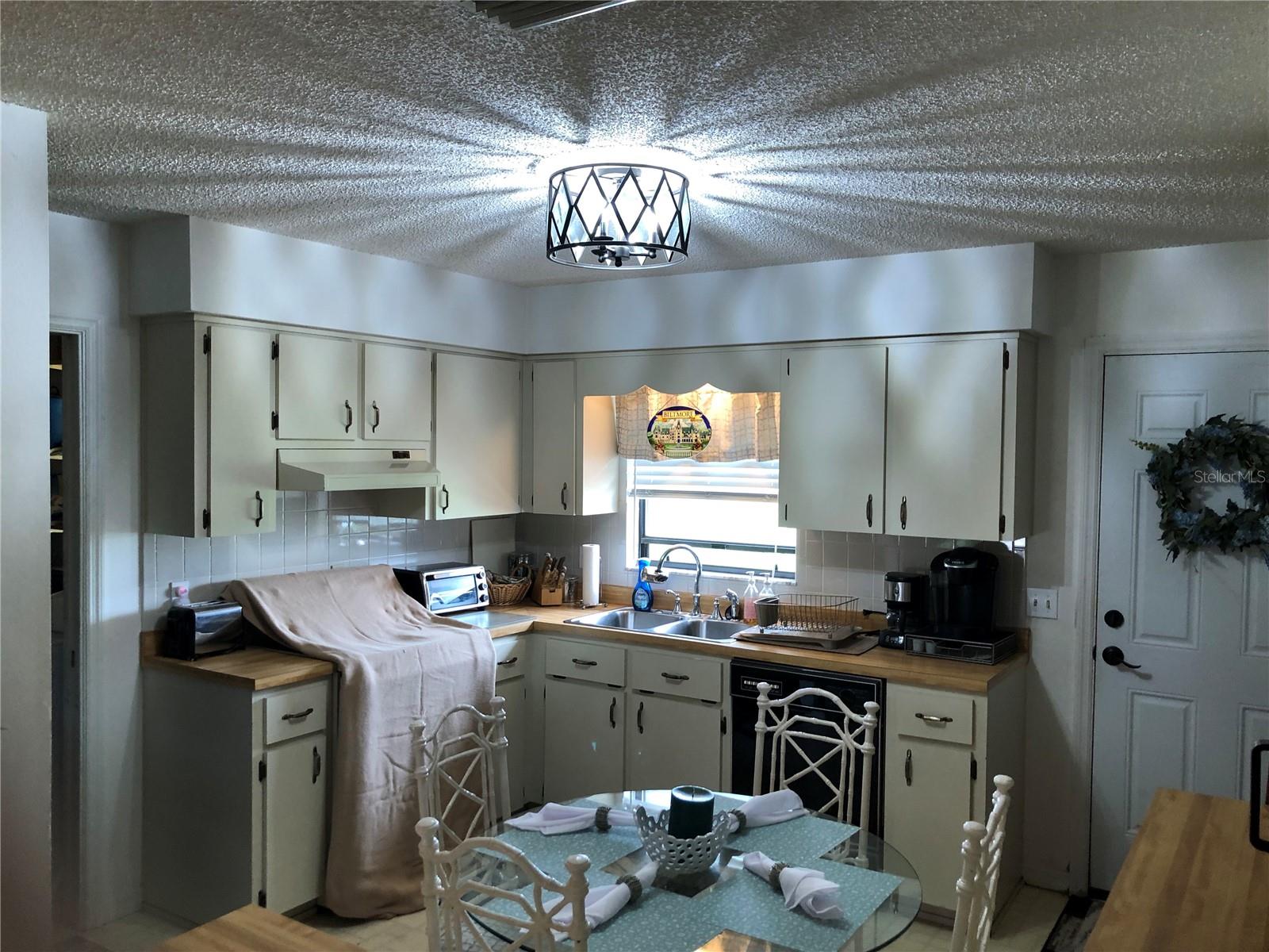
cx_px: 634
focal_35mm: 28
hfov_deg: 63.4
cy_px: 476
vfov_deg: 49.7
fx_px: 1026
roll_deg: -0.6
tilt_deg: -2.5
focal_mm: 3.99
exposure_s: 1/17
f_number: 1.8
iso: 40
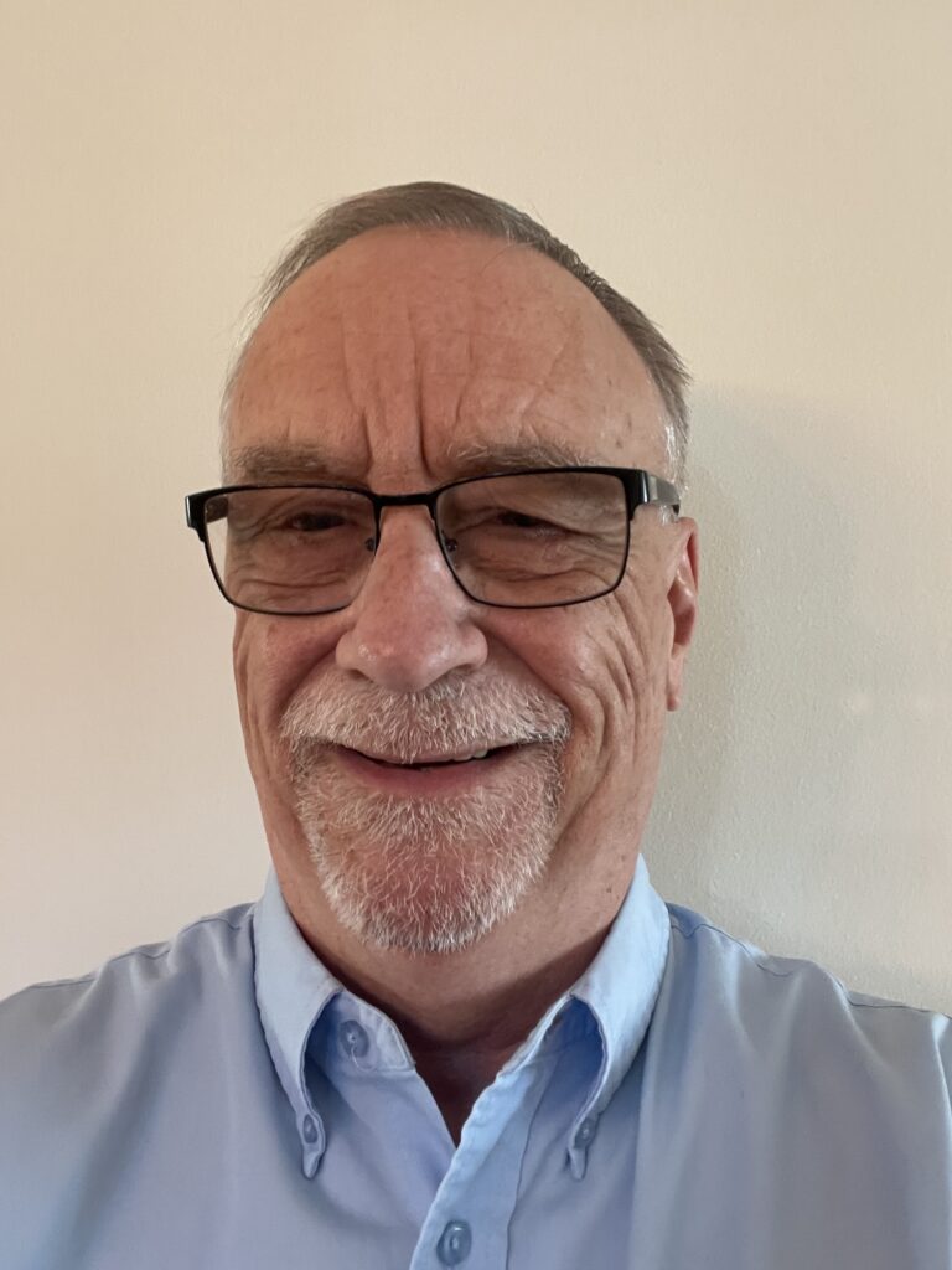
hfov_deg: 46.8
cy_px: 635
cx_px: 476
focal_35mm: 30
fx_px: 1100
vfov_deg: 60.0
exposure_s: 1/30
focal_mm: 2.71
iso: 400
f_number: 2.2
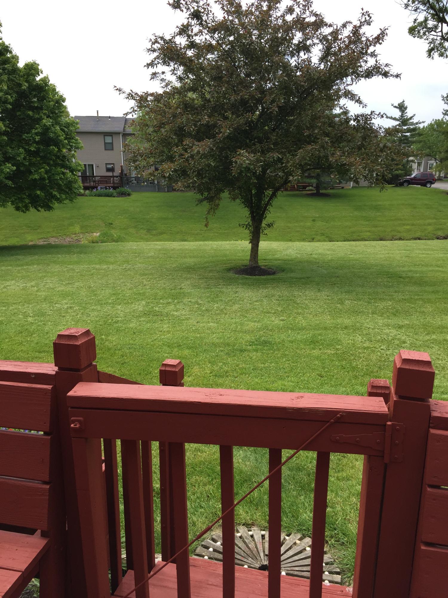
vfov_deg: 61.7
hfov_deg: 48.2
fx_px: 500
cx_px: 224
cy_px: 299
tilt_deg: -13.0
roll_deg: +0.9
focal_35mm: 29
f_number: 2.2
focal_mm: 4.15
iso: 32
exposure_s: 1/1163
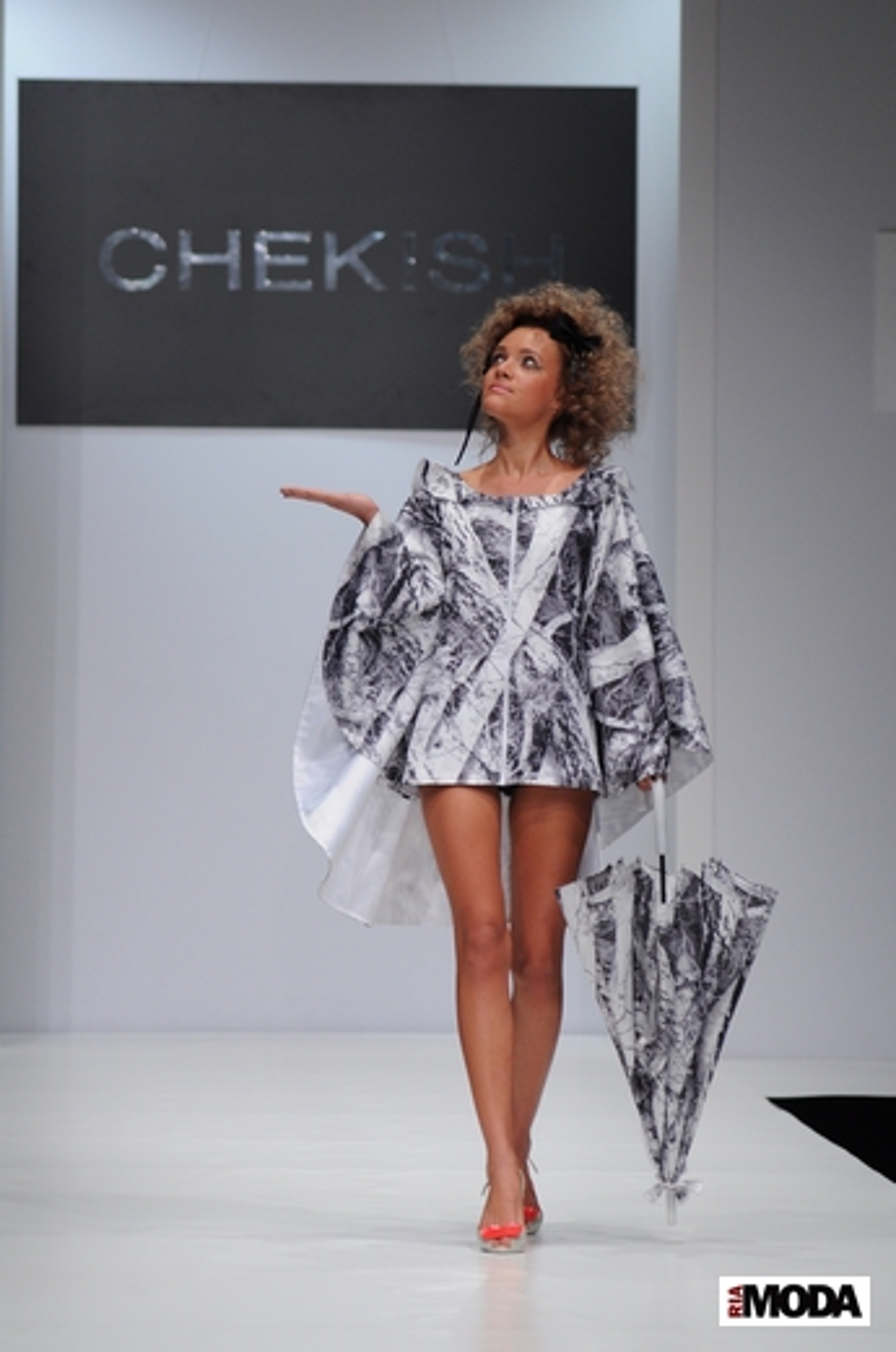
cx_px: 448
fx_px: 8147
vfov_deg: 9.5
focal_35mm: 218
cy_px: 676
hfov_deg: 6.3
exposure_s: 1/250
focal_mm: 145
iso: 640
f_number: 3.5
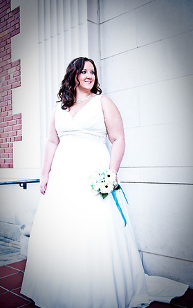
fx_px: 311
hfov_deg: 34.5
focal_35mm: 37
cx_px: 96
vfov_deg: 52.7
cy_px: 155
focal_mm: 24
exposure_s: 1/250
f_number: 2.8
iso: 200
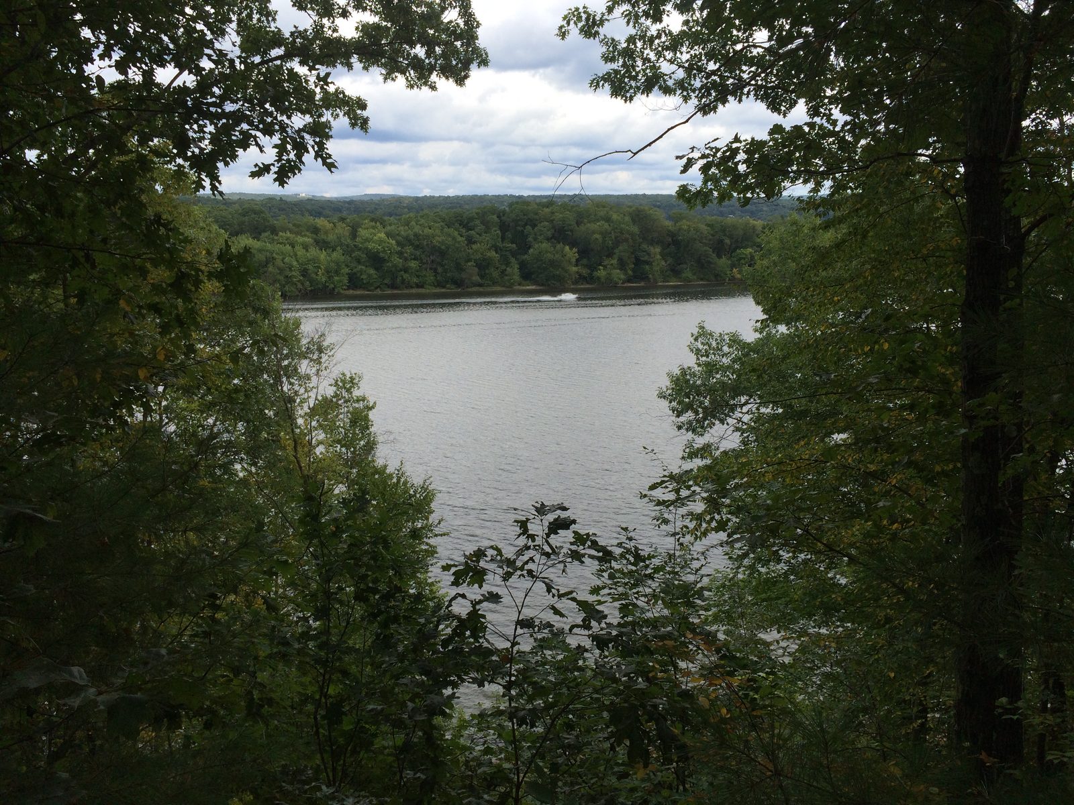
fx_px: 900
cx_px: 537
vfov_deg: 48.2
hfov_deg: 61.7
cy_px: 402
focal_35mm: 29
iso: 32
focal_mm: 4.15
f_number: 2.2
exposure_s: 1/1282
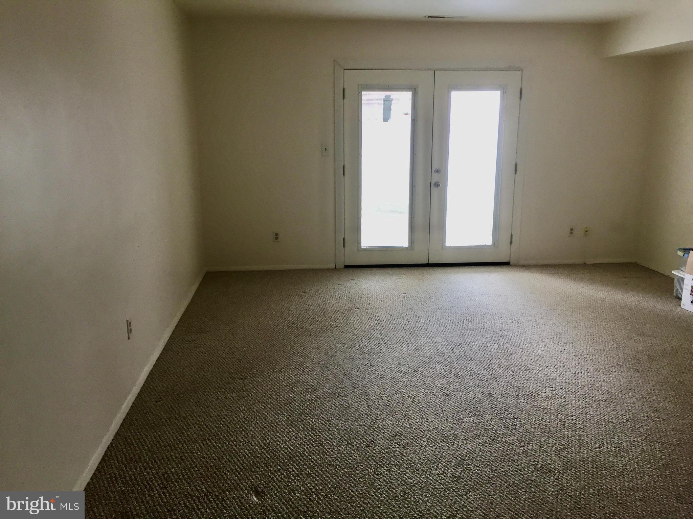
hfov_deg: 61.7
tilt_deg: -12.0
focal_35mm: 29
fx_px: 581
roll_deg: -1.3
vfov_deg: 48.2
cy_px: 260
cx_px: 346
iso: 32
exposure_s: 1/30
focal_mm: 4.15
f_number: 2.2
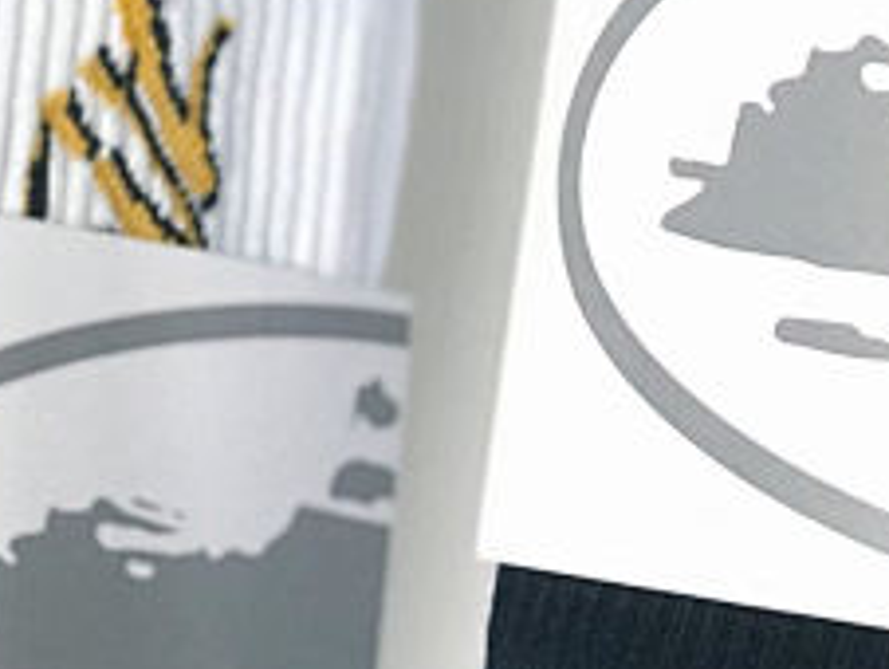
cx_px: 51
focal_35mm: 272
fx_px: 6993
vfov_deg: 5.5
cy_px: 87
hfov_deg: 7.3
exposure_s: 1/50
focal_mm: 6.6
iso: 64
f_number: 2.8
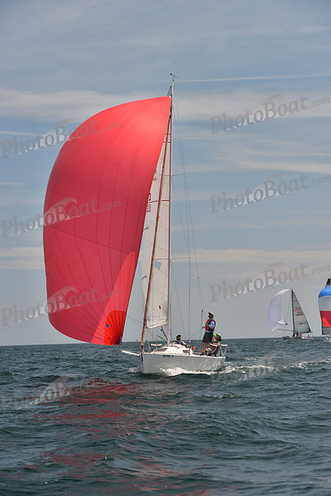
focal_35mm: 95
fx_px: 1309
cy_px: 248
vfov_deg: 21.5
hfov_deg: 14.4
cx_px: 166
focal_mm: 95
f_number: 8
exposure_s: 1/800
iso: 400
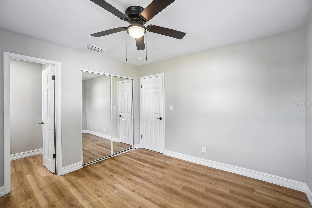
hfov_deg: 100.4
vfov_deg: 77.3
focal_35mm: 15
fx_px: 130
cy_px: 104
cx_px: 156
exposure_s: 1/30
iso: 640
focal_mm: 10
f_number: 8
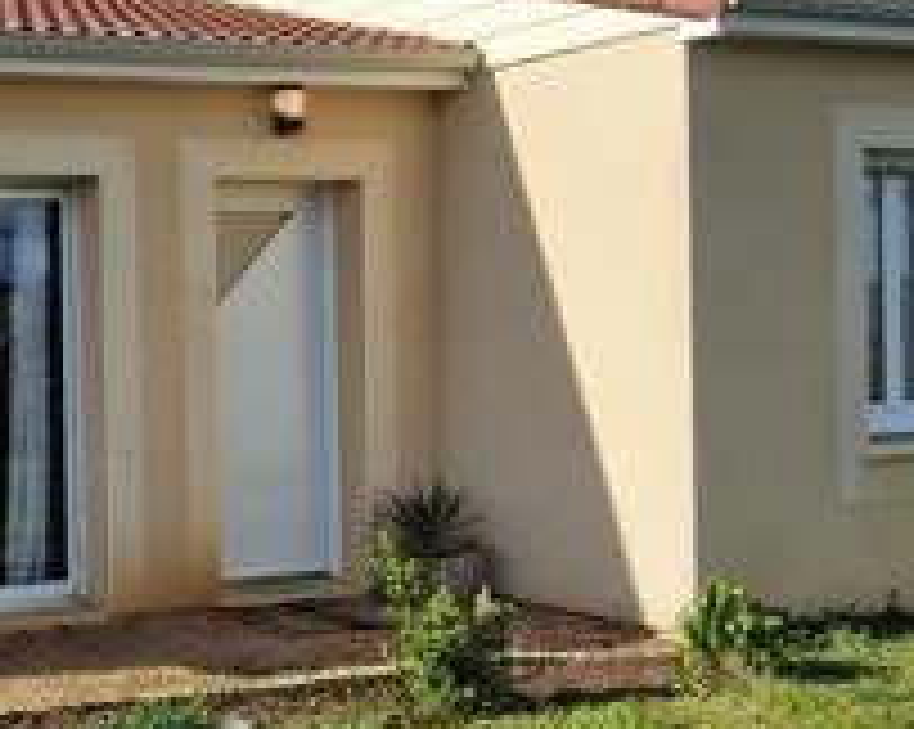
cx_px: -153
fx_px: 1351
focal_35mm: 50
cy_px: 324
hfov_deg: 31.8
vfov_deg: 30.2
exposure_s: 1/2392
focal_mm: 2.2
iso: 50
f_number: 2.2
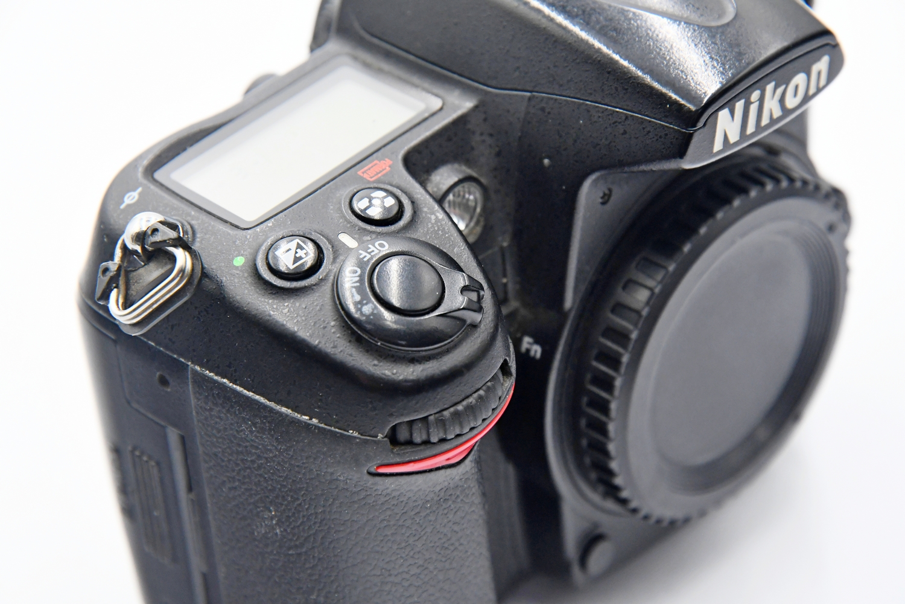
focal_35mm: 105
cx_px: 452
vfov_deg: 13.0
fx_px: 2639
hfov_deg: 19.5
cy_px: 302
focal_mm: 70
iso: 1600
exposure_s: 1/125
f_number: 7.1
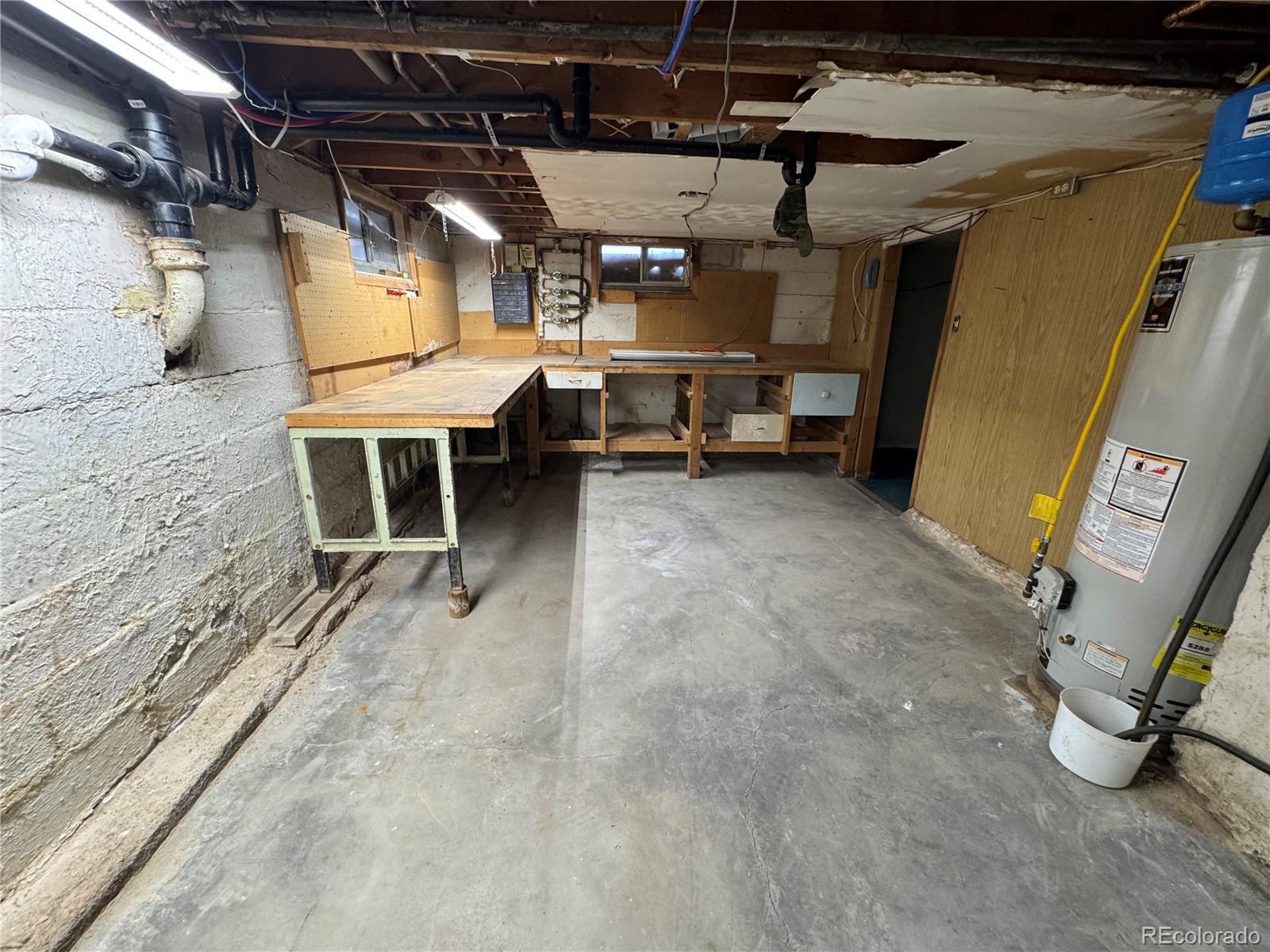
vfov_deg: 85.7
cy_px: 476
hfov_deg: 102.1
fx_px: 514
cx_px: 635
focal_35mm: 14
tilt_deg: -17.5
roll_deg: -0.8
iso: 200
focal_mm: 2.22
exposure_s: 1/60
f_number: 2.2
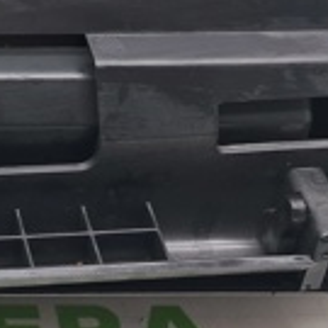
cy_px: -91
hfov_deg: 13.7
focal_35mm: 113
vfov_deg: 14.8
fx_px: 1211
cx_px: -267
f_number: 1.8
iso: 50
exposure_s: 1/50
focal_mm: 4
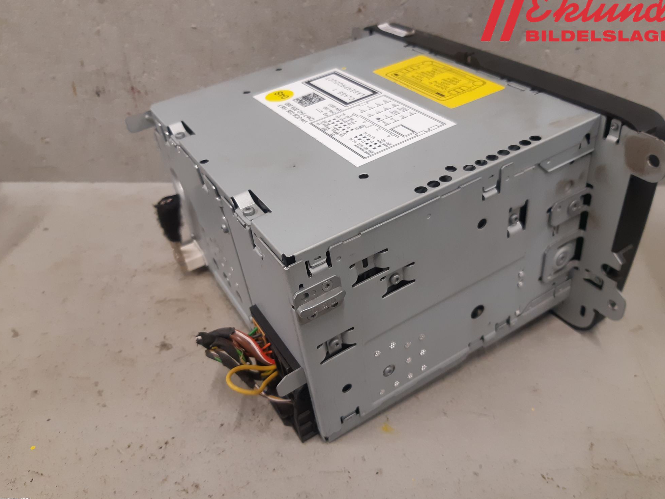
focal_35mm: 27
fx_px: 519
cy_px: 243
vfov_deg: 51.3
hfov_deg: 65.3
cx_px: 342
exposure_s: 1/50
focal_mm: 3.93
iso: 160
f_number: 1.7
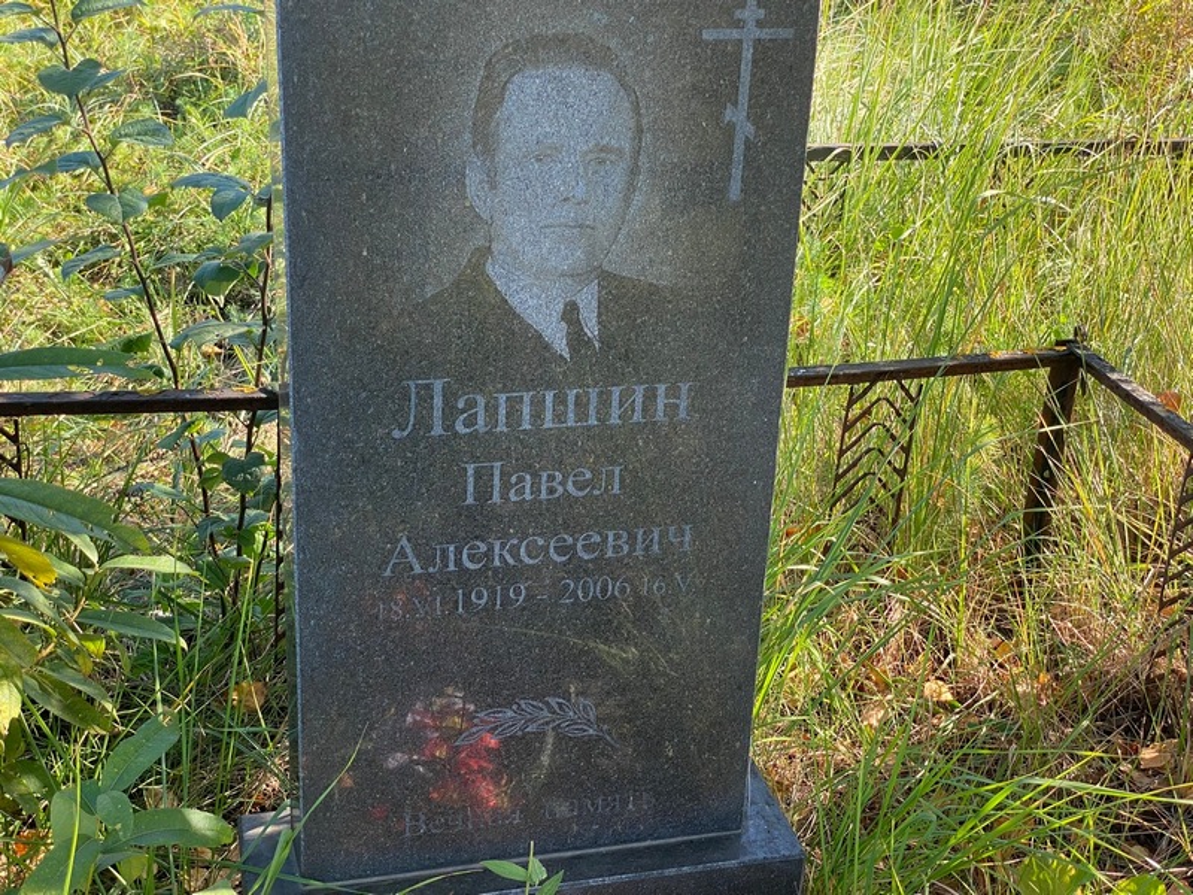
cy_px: 448
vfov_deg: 28.0
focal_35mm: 52
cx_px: 596
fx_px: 1792
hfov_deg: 36.8
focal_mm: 6
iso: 20
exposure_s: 1/157
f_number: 2
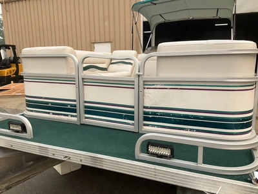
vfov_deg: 48.2
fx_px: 216
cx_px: 129
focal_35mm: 29
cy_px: 97
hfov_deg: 61.7
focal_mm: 3
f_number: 1.8
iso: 25
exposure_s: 1/1055
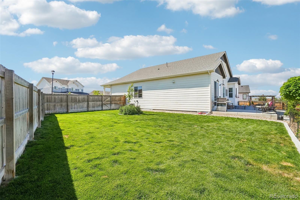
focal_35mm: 15
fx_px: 125
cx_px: 150
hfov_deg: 100.4
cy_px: 100
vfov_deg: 77.3
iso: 400
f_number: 8
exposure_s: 1/1250
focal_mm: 10
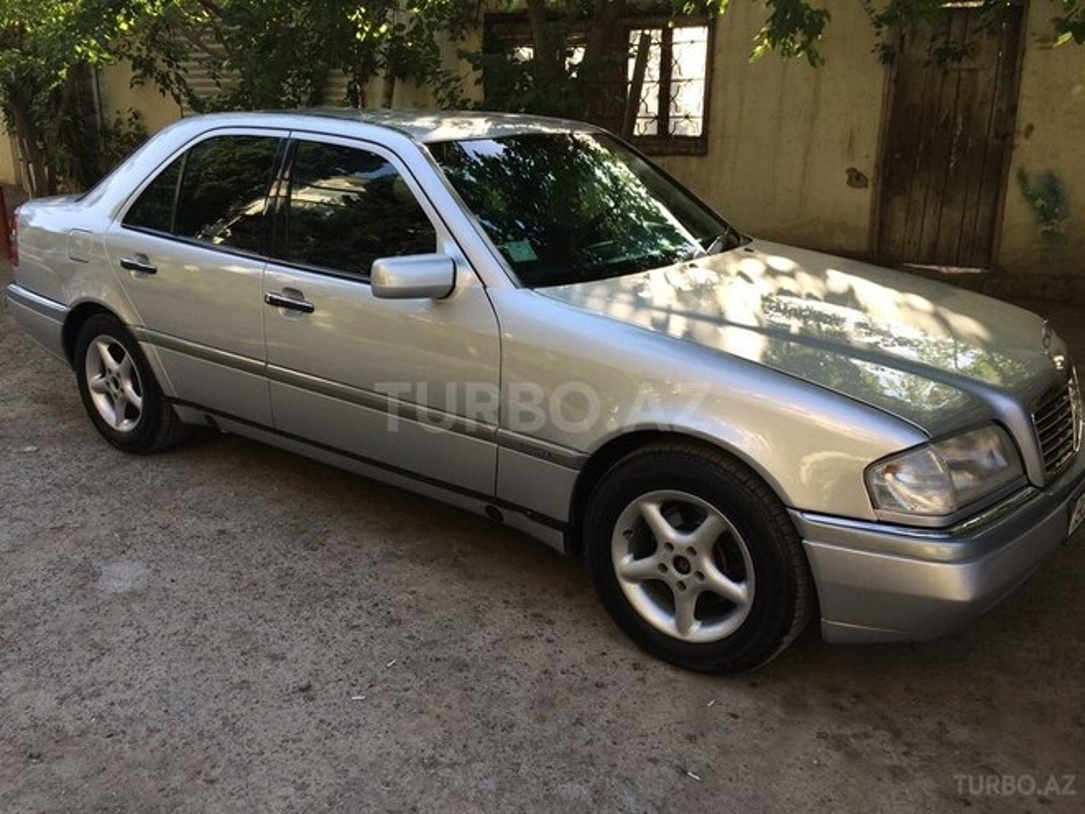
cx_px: 542
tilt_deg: -17.1
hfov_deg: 61.7
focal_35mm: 29
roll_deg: -1.8
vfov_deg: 48.2
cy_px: 407
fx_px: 909
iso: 32
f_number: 2.2
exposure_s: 1/255
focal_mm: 4.15
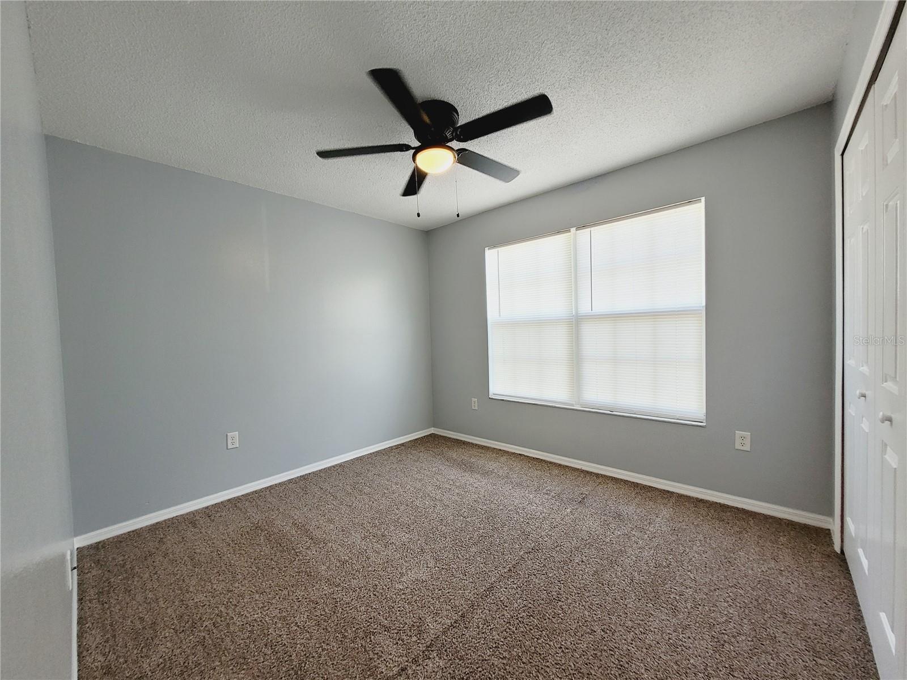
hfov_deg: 106.2
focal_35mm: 13
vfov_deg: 89.9
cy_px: 340
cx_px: 454
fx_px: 341
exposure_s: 1/60
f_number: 2.2
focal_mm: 1.74
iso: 125
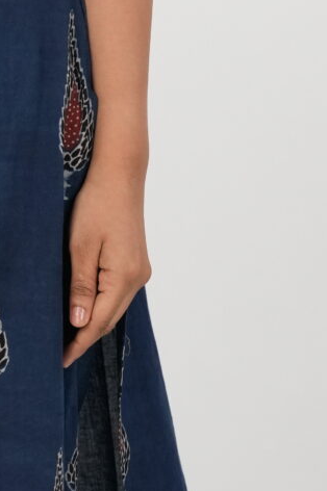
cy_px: 189
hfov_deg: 3.6
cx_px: -114
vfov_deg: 5.4
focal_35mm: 380
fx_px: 5185
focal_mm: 70
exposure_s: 1/320
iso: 1600
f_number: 4.5
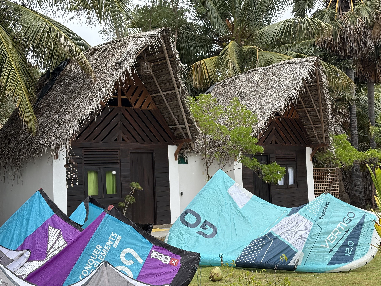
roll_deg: +2.7
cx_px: 190
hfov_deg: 36.8
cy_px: 143
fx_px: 572
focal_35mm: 52
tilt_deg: +3.8
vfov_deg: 28.0
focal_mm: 5.96
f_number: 1.6
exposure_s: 1/1626
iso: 50
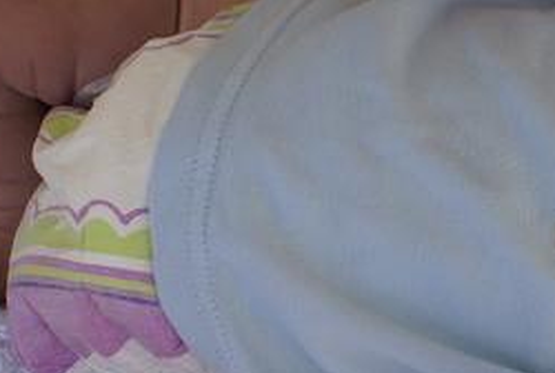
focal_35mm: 117
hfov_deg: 16.9
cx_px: 598
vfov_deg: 11.8
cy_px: 265
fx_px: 1808
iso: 100
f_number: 9
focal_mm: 28
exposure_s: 1/80
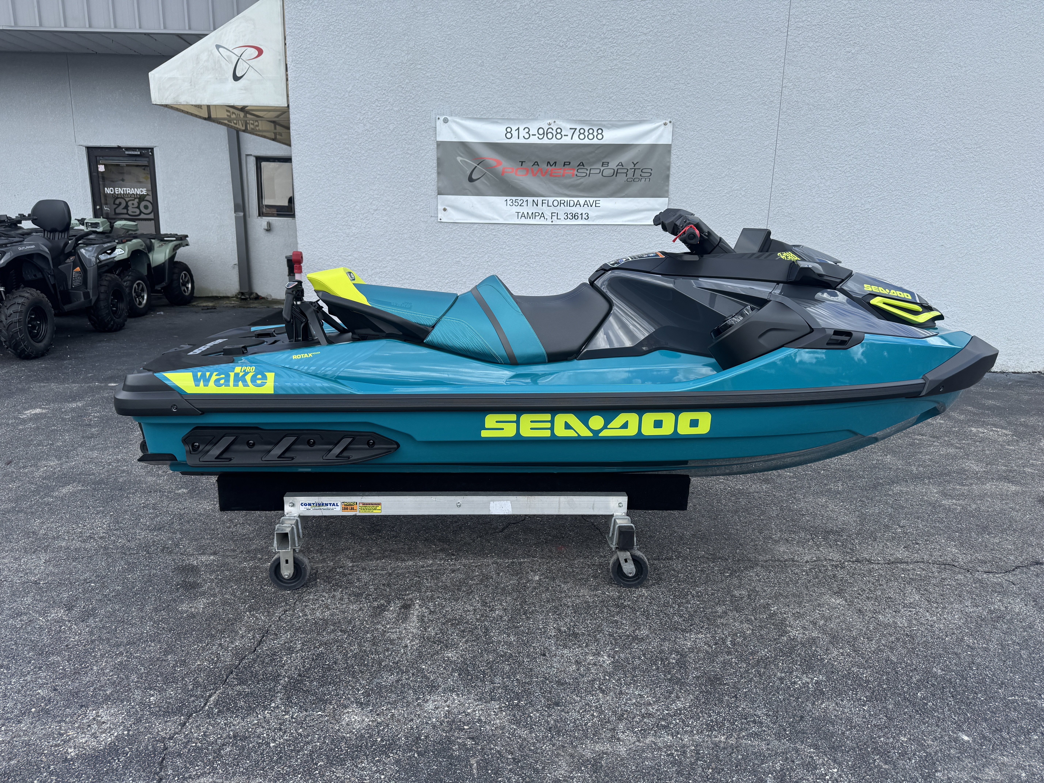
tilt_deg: -13.0
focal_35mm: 24
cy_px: 392
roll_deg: -1.2
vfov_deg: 56.8
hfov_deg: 71.6
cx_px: 522
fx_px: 724
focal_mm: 6.76
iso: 80
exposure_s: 1/1818
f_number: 1.78
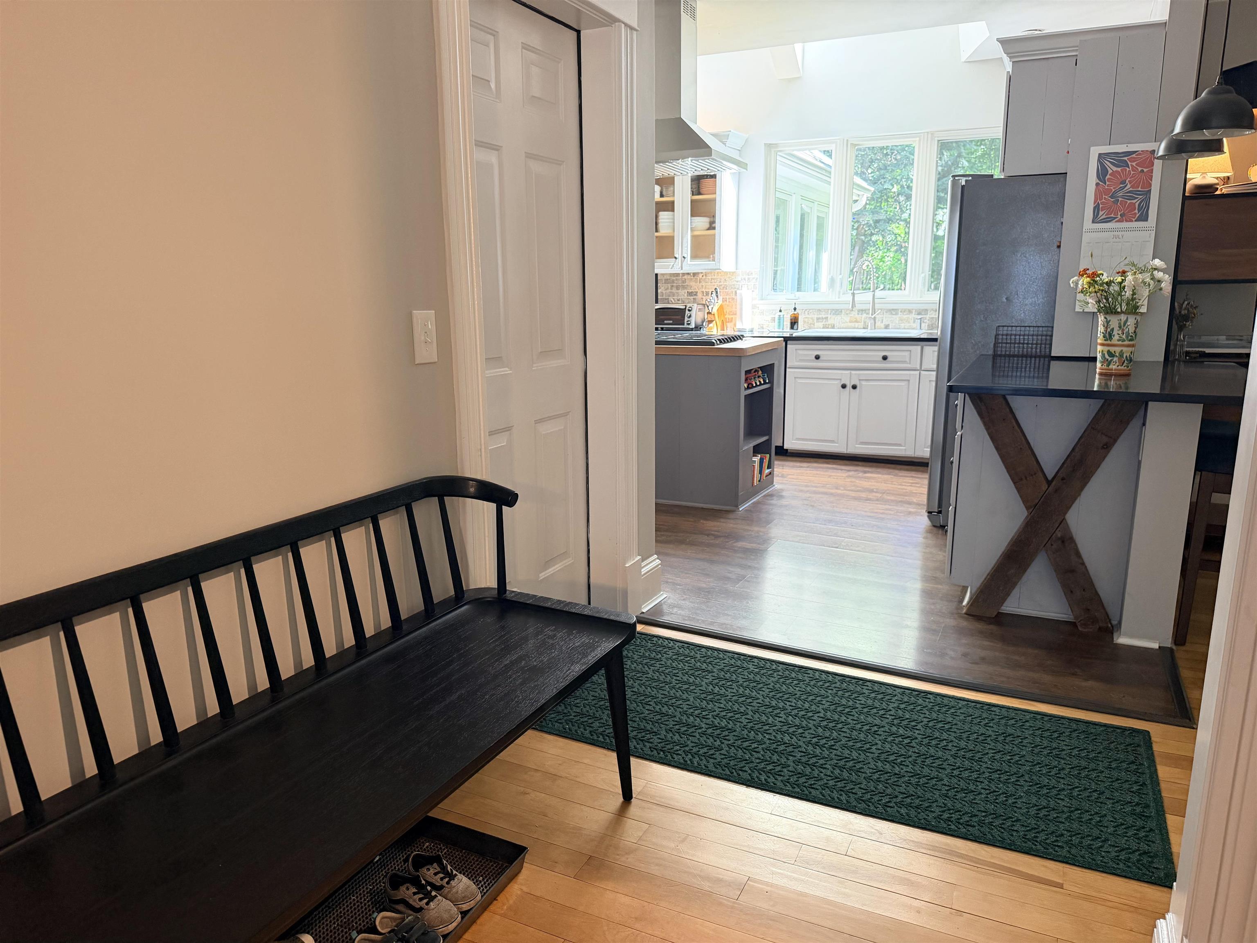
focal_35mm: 24
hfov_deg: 71.6
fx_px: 872
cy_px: 472
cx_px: 628
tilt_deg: -12.5
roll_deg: +0.8
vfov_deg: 56.8
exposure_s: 1/60
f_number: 1.78
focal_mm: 6.76
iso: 320
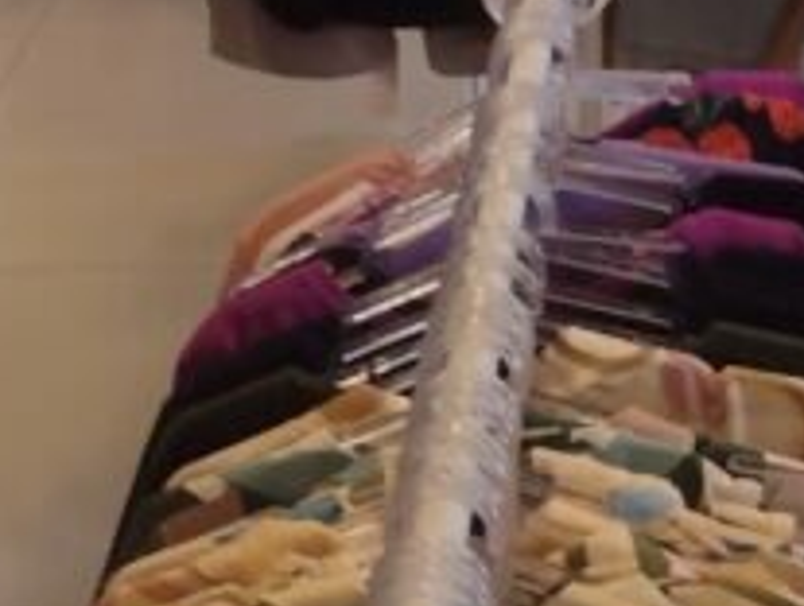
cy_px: -738
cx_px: 1068
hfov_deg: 15.0
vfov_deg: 10.6
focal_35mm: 125
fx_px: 2908
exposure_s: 1/40
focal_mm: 4.71
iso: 108
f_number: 1.7
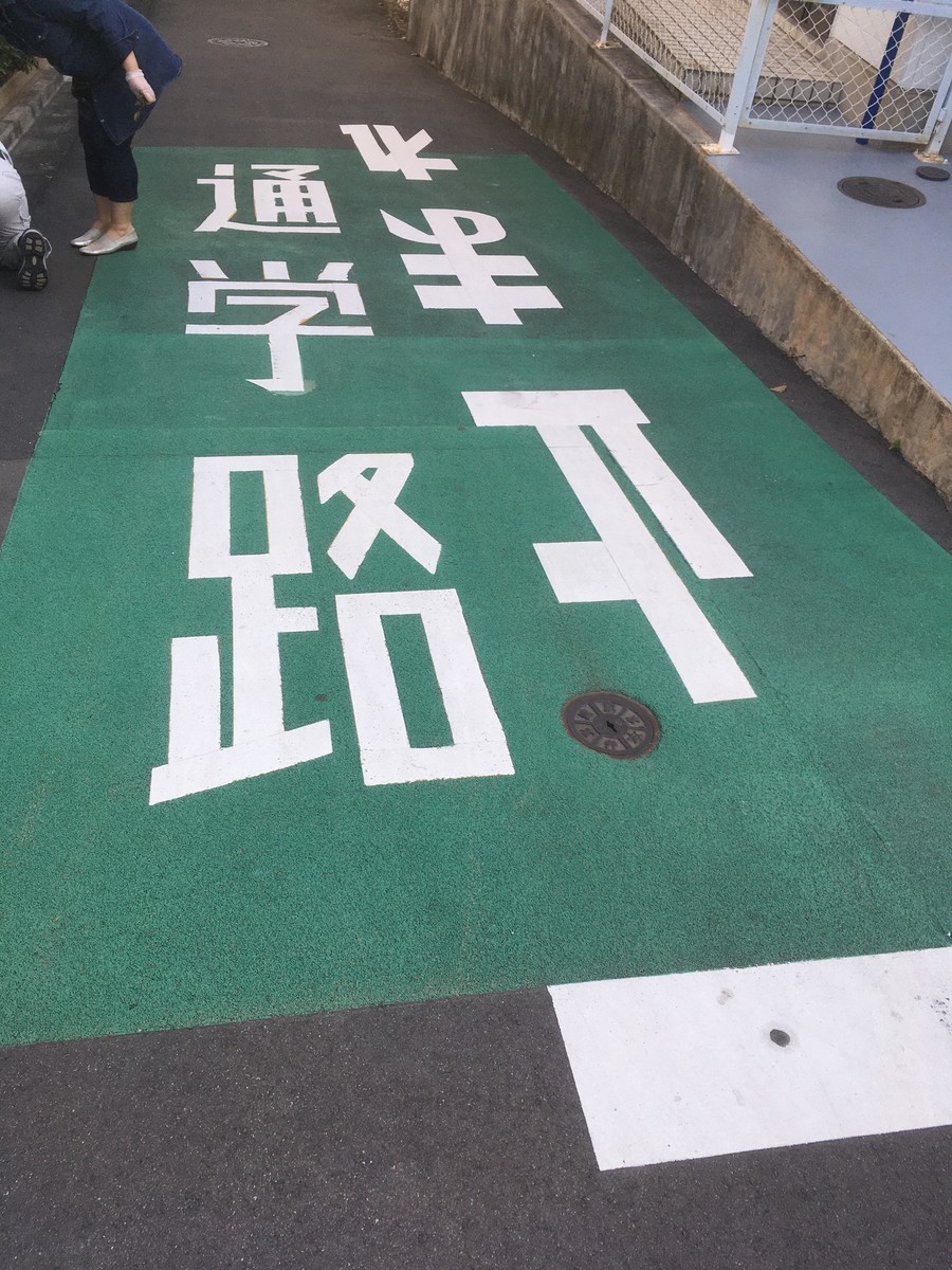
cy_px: 635
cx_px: 476
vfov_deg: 61.7
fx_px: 1063
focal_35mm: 29
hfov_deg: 48.2
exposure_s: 1/212
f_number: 2.2
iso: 25
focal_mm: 4.15
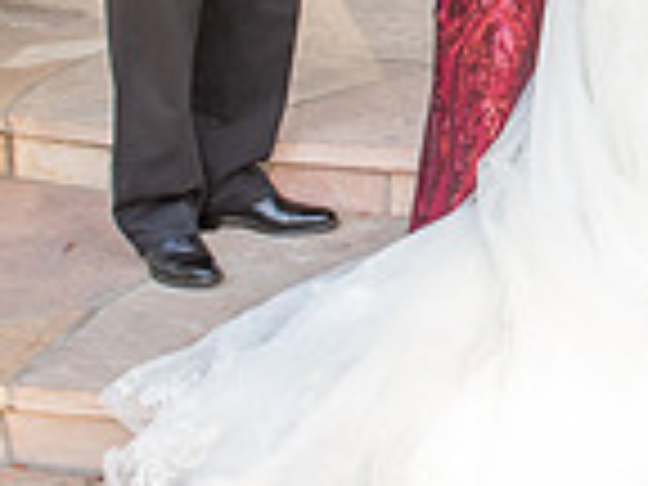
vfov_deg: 12.8
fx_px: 2078
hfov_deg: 17.1
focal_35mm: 111
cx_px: 741
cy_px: -171
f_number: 5.6
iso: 400
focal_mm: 26
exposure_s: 1/200
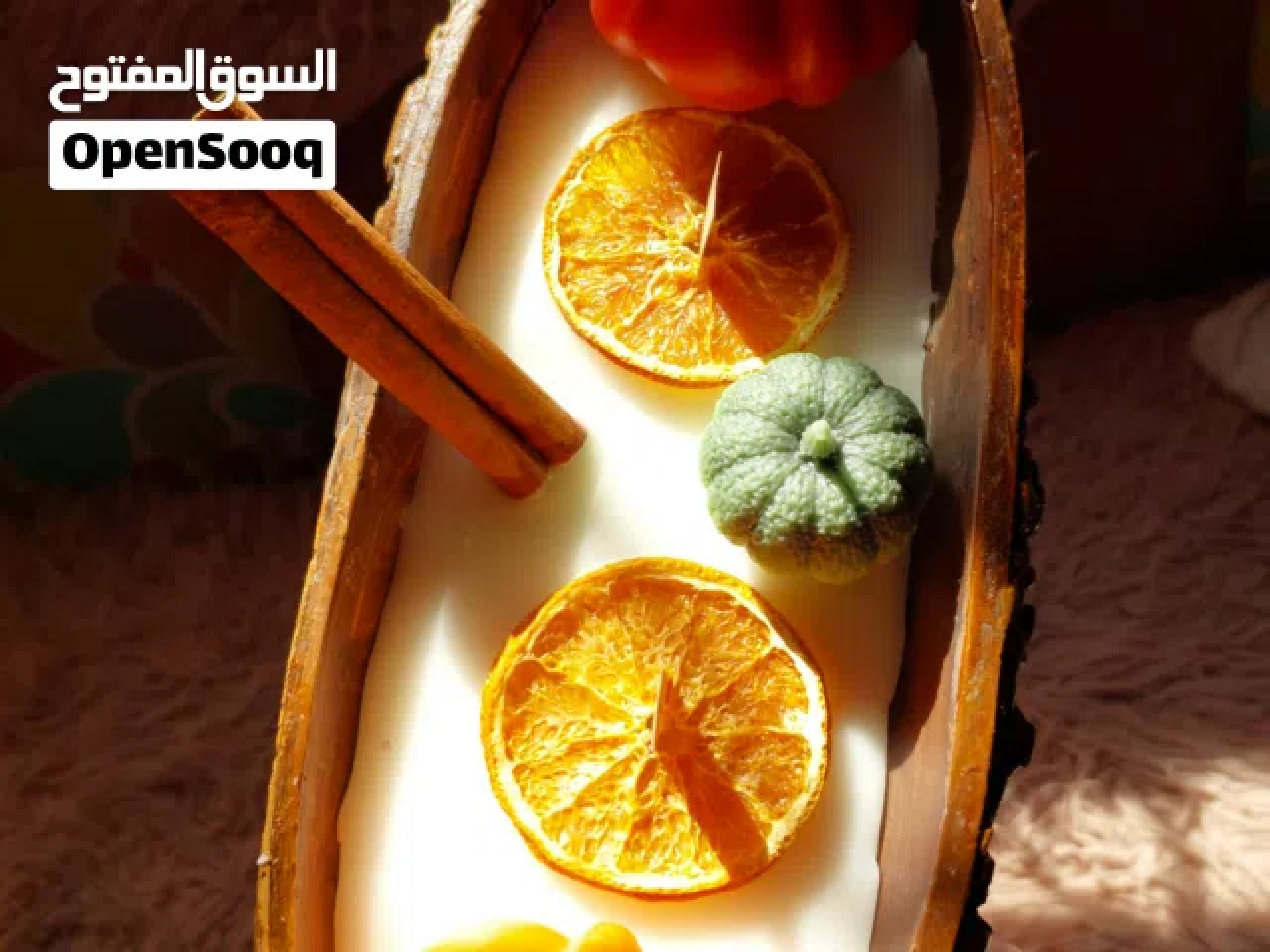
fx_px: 844
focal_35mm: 23
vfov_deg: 58.9
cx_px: 635
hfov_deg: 73.9
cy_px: 476
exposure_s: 1/270
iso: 25
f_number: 1.8
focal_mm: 5.06
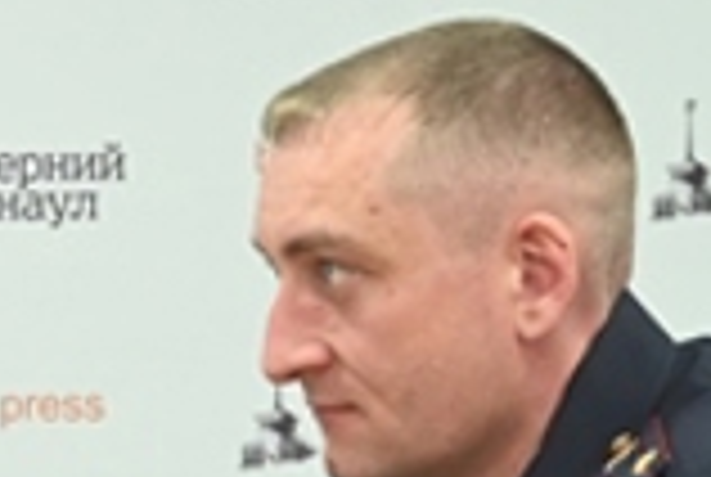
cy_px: 670
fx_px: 3562
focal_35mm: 180
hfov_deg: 10.7
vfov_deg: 7.6
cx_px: -596
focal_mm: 38
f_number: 5.6
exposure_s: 1/200
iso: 4000
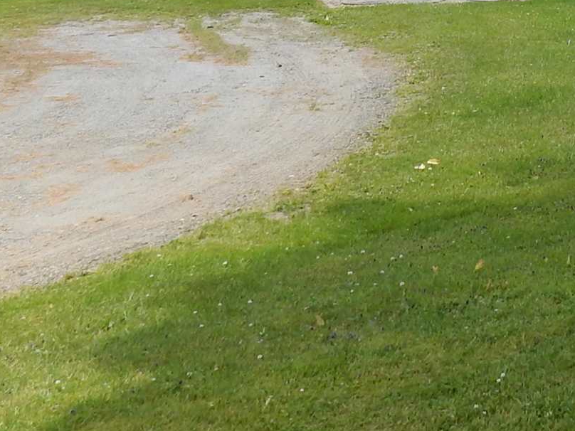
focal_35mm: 95
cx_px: 726
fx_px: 1578
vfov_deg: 14.6
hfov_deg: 19.2
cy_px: -192
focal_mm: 4.5
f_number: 3.7
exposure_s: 1/500
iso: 125
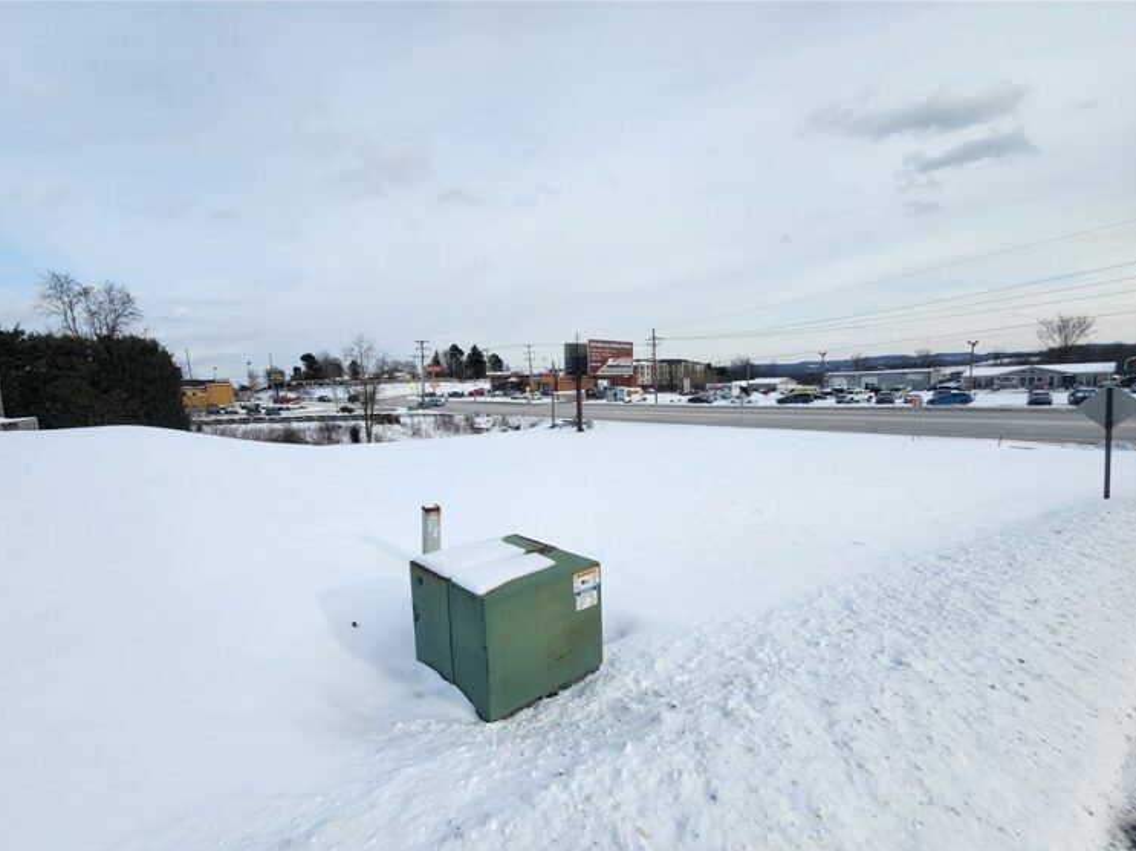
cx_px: 535
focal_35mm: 14
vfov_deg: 85.5
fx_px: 459
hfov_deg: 102.0
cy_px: 457
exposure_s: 1/2111
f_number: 2.2
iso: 50
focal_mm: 2.2
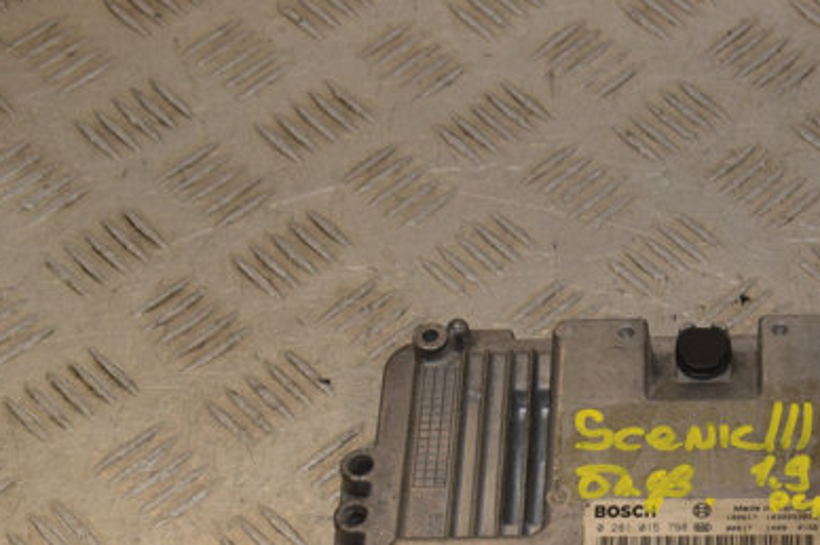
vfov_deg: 14.4
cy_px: 441
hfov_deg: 21.4
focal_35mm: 94
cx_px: 666
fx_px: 2139
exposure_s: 1/200
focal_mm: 38
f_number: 8
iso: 800
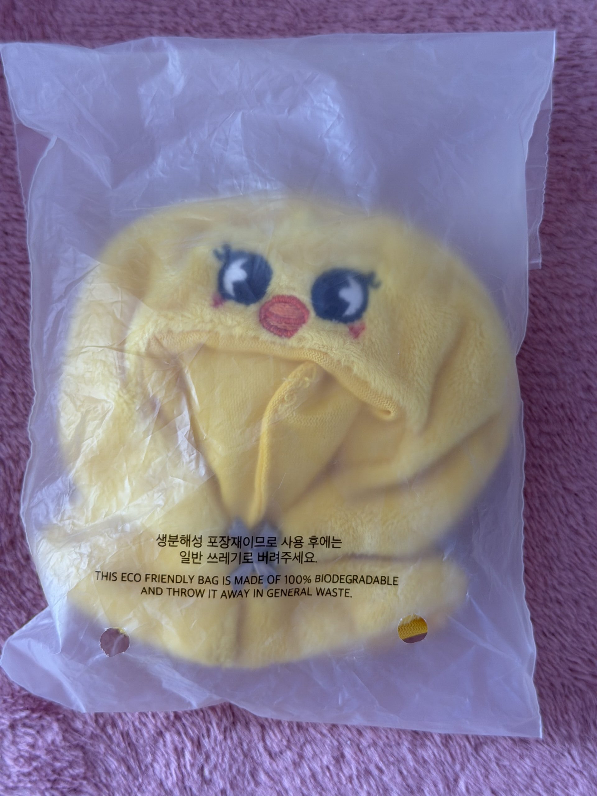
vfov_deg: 39.7
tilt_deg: -82.8
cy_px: 398
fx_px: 1104
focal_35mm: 48
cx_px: 298
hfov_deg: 30.3
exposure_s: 1/60
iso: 125
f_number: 1.78
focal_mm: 6.76
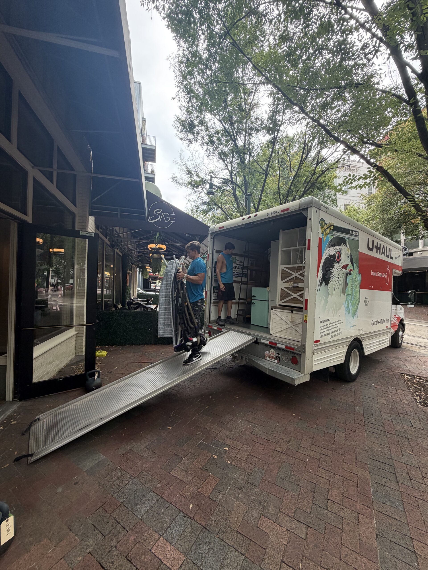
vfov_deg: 102.1
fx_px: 231
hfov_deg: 85.7
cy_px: 285
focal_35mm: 14
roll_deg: -0.7
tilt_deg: +1.0
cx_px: 214
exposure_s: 1/121
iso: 64
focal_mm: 2.22
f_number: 2.2
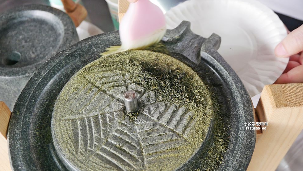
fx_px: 321
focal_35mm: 40
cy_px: 96
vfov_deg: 29.7
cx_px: 151
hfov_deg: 50.5
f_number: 4.2
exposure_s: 1/60
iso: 800
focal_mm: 18
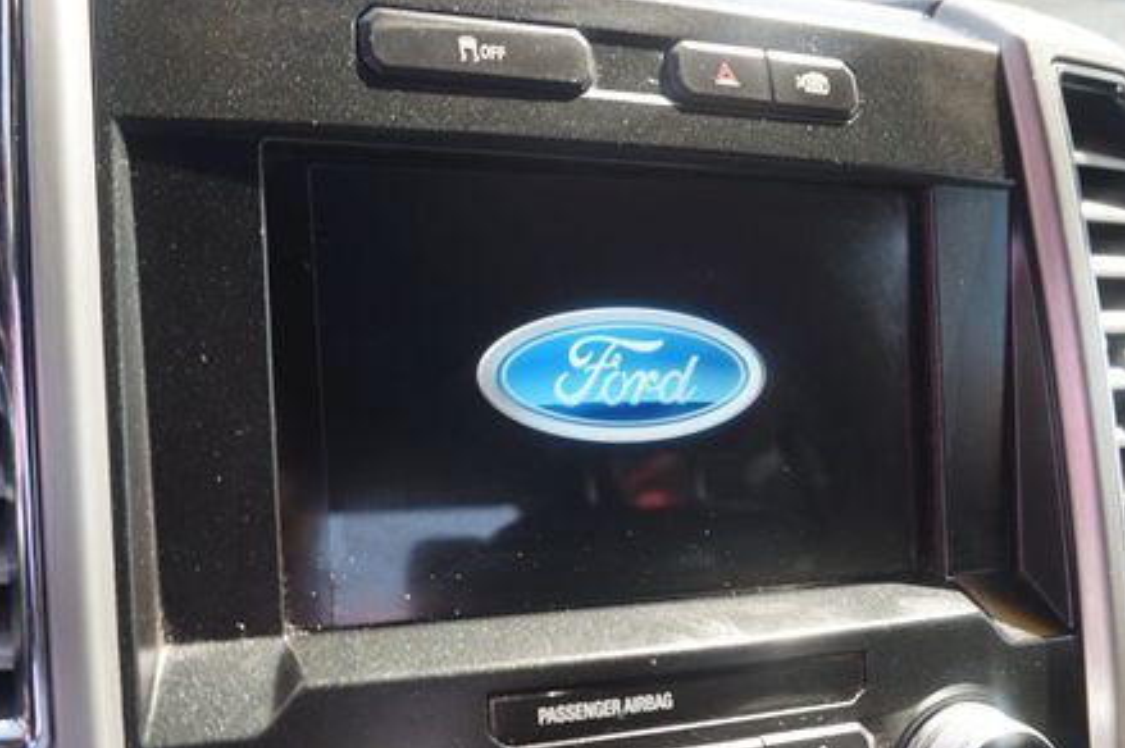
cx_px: 574
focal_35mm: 35
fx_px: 1093
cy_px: 502
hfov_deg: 54.5
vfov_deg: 37.4
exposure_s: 1/60
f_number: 4
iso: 125
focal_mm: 16
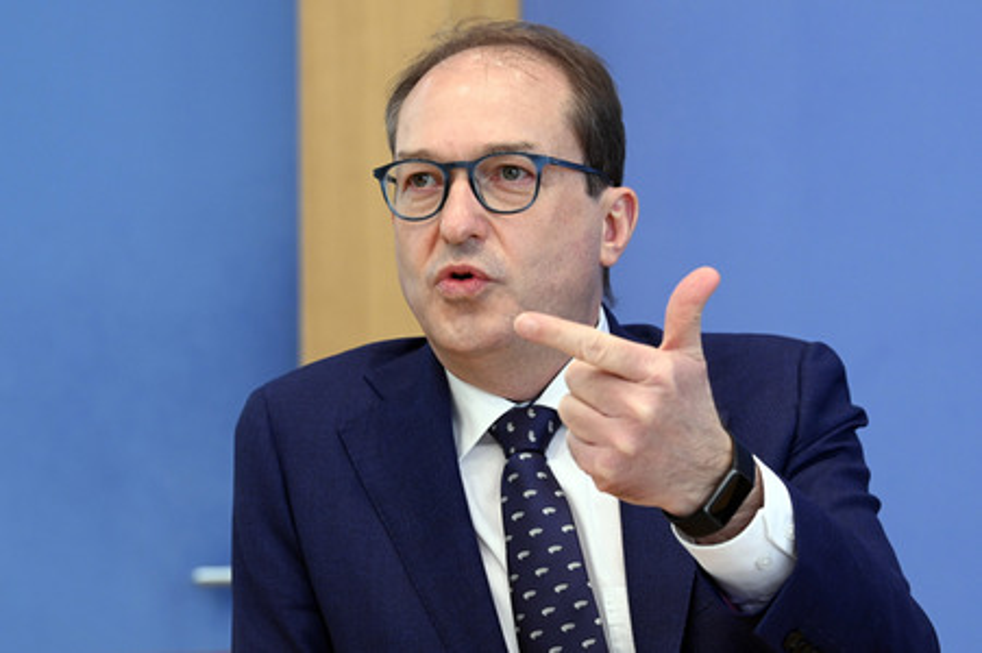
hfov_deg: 16.8
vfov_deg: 11.2
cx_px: 491
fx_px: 3325
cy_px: 326
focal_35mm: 122
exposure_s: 1/400
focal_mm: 122
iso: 2500
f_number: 5.6
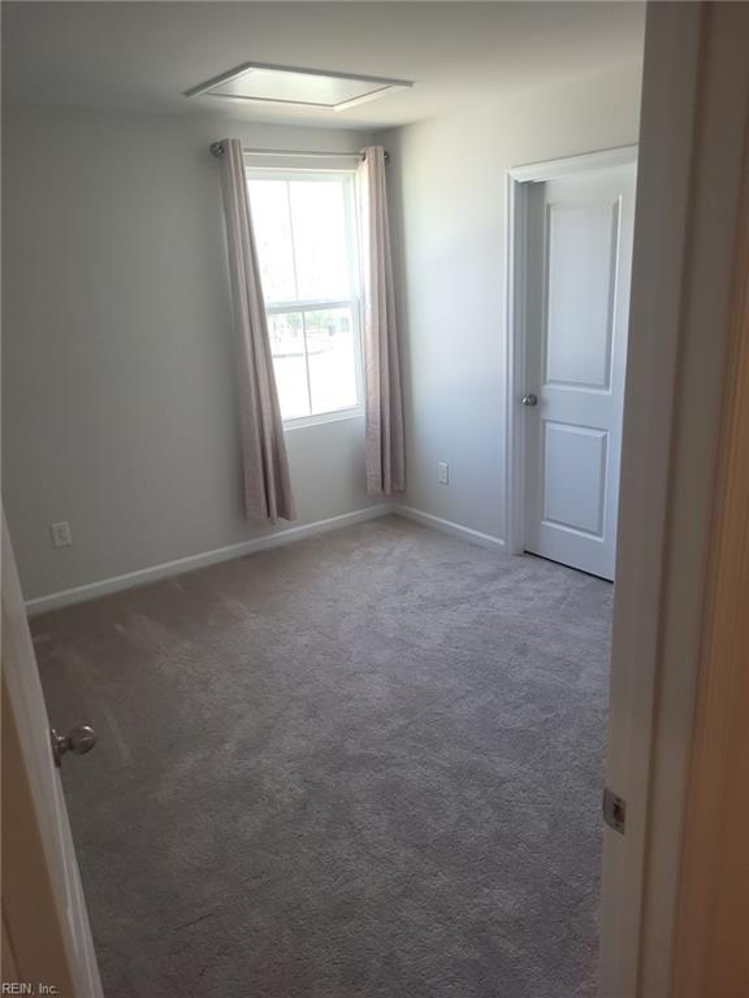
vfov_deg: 67.3
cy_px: 499
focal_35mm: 26
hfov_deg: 53.1
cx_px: 374
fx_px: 750
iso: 93
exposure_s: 1/59.2
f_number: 1.8
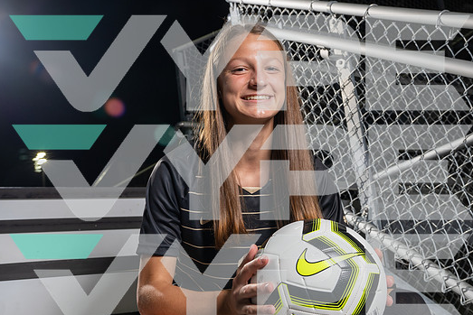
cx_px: 265
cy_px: 188
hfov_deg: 47.3
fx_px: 539
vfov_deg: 32.6
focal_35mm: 41
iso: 320
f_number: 9
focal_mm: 34
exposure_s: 1/250
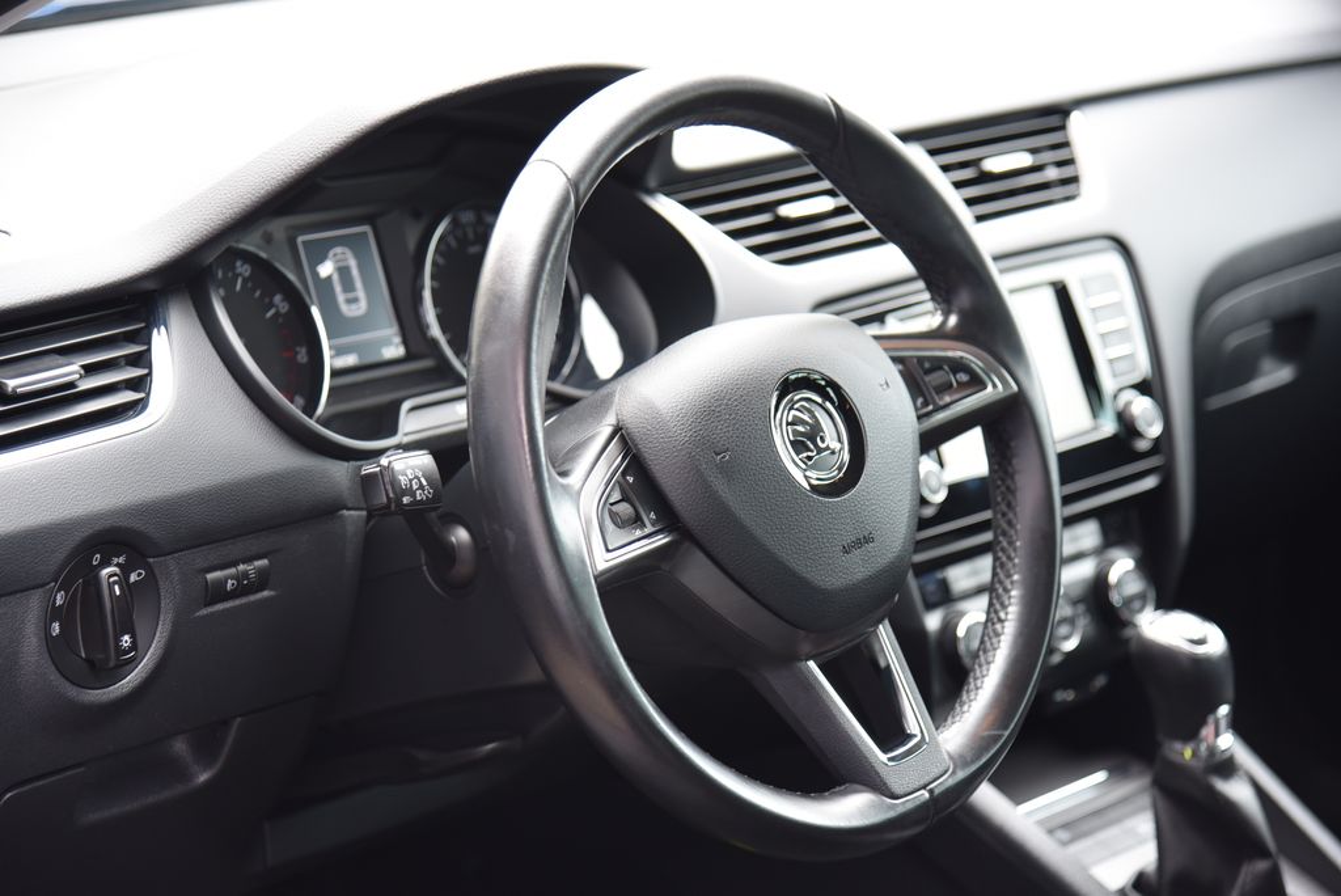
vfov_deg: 14.4
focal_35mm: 95
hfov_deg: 21.4
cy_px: 448
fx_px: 3541
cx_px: 670
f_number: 4
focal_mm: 95
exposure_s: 1/60
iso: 500
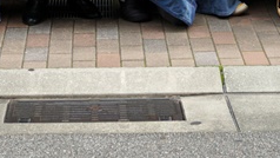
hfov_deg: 12.2
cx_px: 101
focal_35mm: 176
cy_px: -209
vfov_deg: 6.6
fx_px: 1307
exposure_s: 1/160
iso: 200
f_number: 4.5
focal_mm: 26
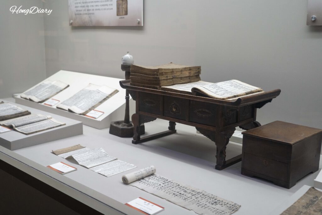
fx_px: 367
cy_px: 108
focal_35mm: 41
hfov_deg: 47.4
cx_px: 161
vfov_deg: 32.6
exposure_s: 1/160
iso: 2500
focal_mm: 41
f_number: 5.6
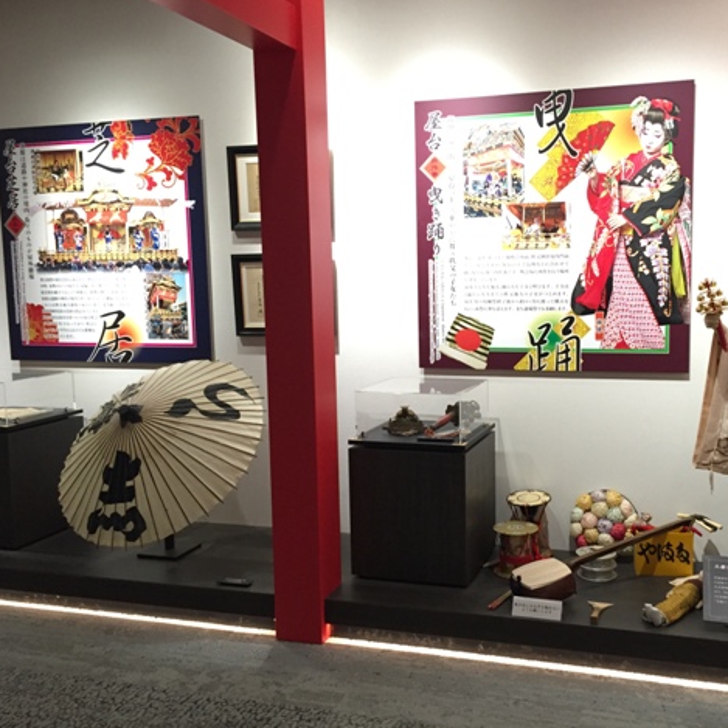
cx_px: 449
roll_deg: +0.7
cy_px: 362
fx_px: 833
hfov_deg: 46.9
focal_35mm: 35
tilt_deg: -5.3
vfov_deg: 47.2
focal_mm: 4.15
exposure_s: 1/30
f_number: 2.2
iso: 160
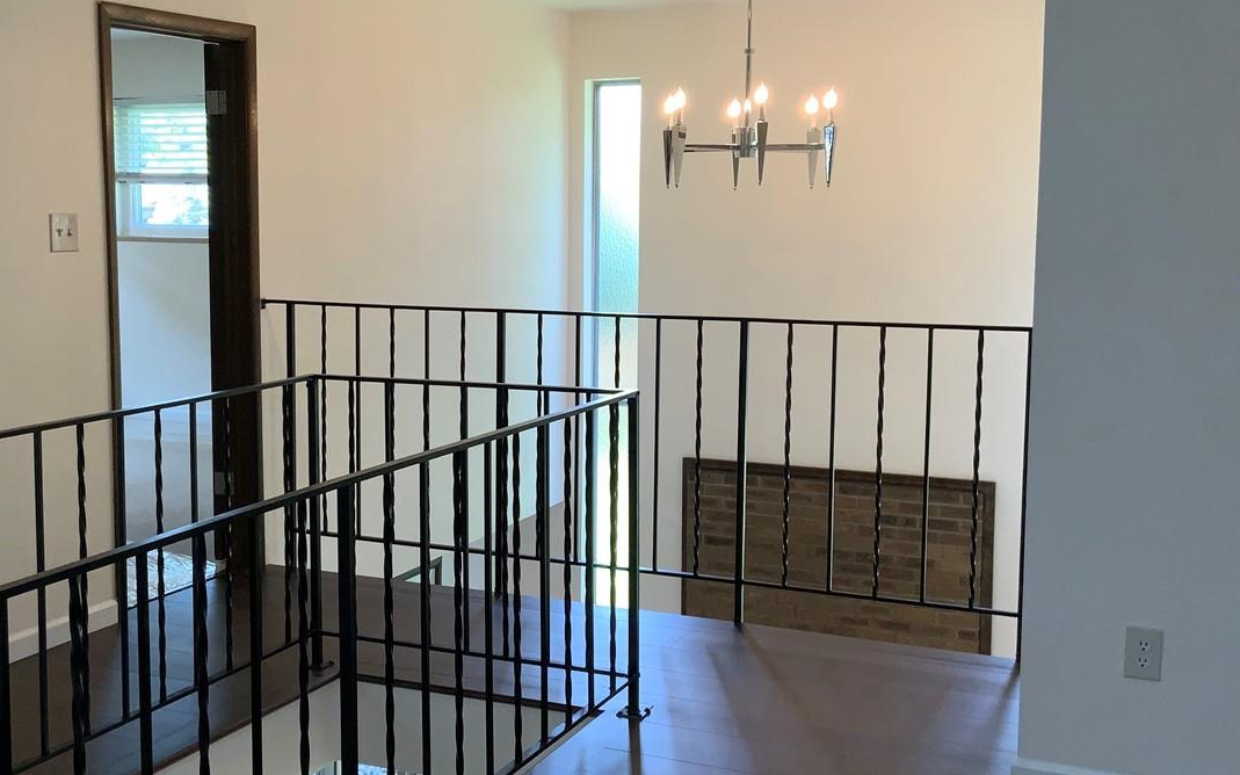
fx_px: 1554
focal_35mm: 46
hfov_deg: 43.3
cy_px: 358
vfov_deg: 28.0
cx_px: 499
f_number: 1.8
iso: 25
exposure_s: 1/60
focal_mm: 3
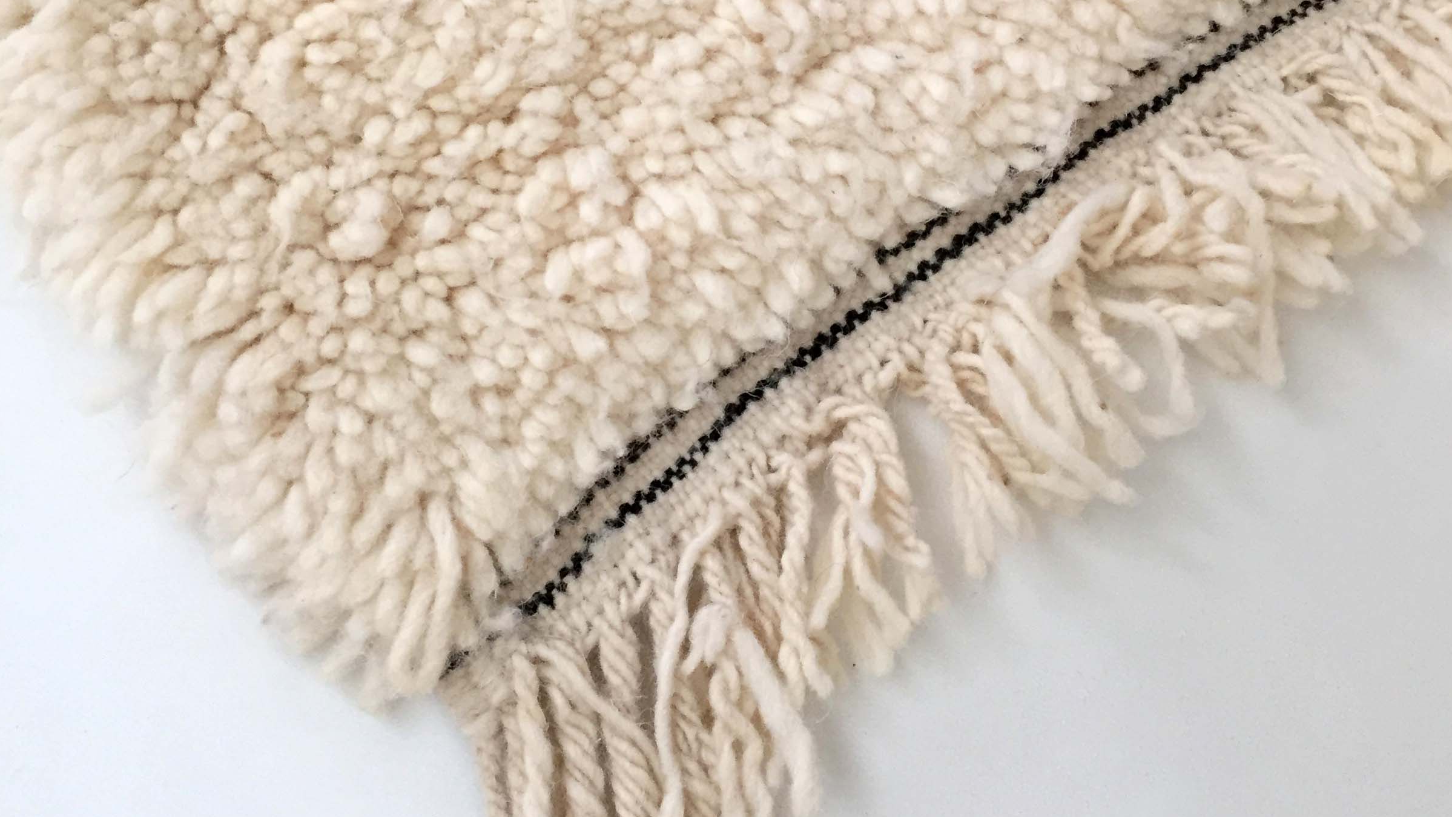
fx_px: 1656
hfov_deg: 47.4
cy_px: 233
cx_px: 737
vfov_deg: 27.4
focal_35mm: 43
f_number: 2.2
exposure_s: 1/33
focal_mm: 4.15
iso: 160
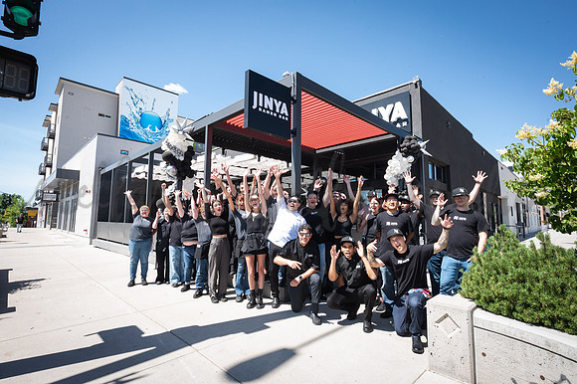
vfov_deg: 68.8
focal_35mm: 18
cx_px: 288
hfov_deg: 91.6
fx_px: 280
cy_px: 192
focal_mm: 17.5
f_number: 13
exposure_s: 1/400
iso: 1250
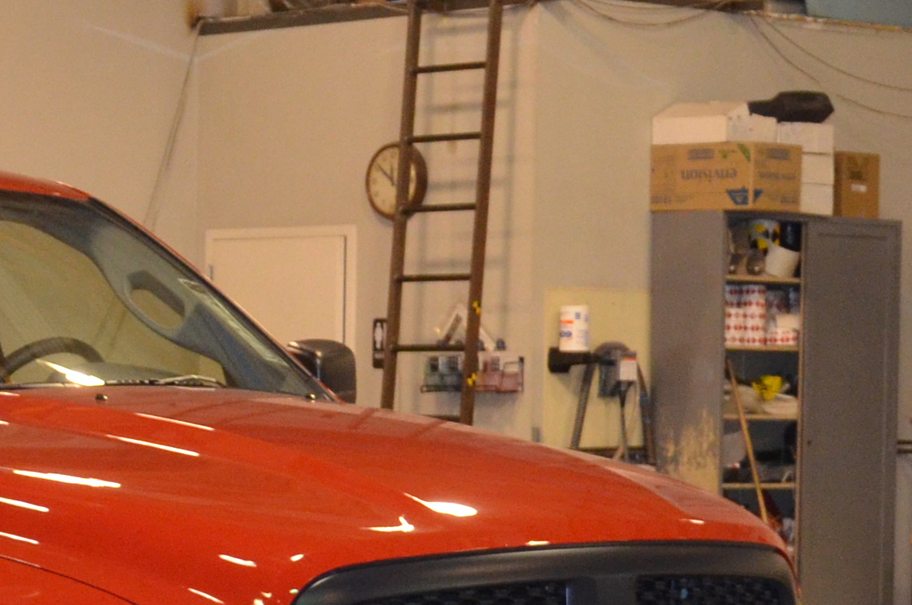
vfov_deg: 9.6
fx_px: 3591
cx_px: -73
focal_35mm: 142
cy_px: 605
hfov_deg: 14.2
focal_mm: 22
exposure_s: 1/60
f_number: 4
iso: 1250
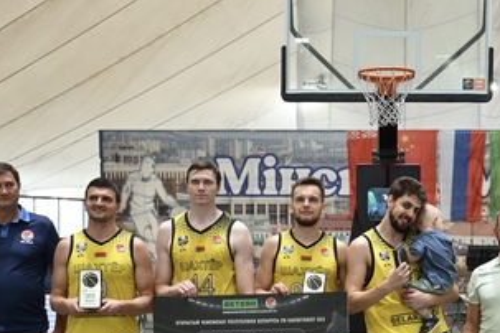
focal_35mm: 74
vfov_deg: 18.2
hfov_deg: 27.3
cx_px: 300
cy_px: 279
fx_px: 1028
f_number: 3.5
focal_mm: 28
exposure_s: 1/250
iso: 1000
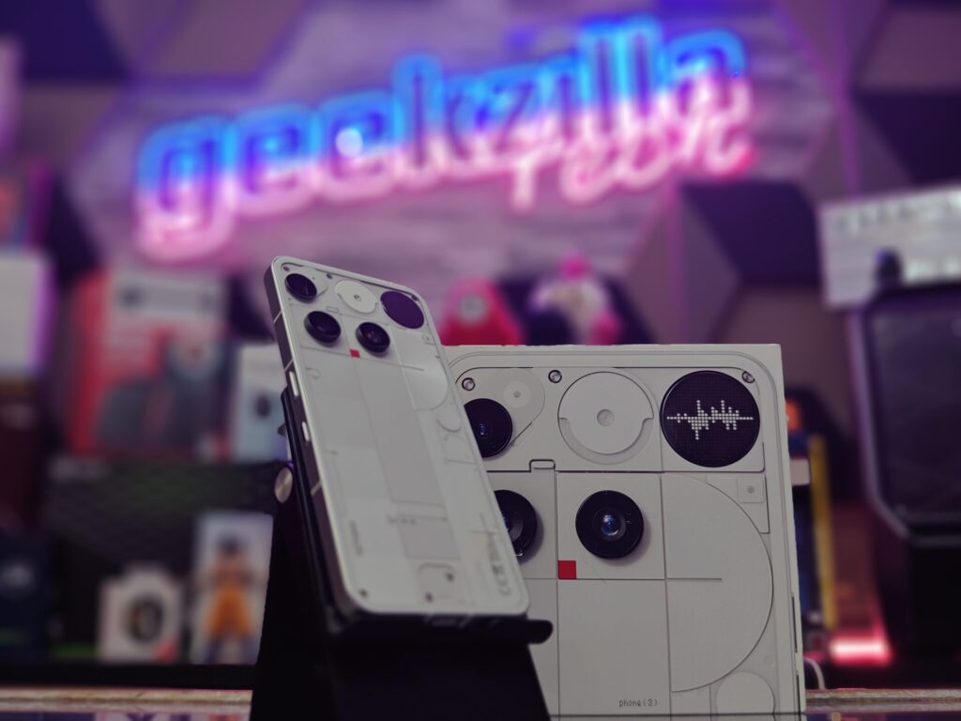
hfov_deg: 52.6
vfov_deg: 40.7
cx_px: 480
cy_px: 360
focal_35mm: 35
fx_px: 972
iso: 160
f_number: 1.4
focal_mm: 8.29
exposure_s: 1/60
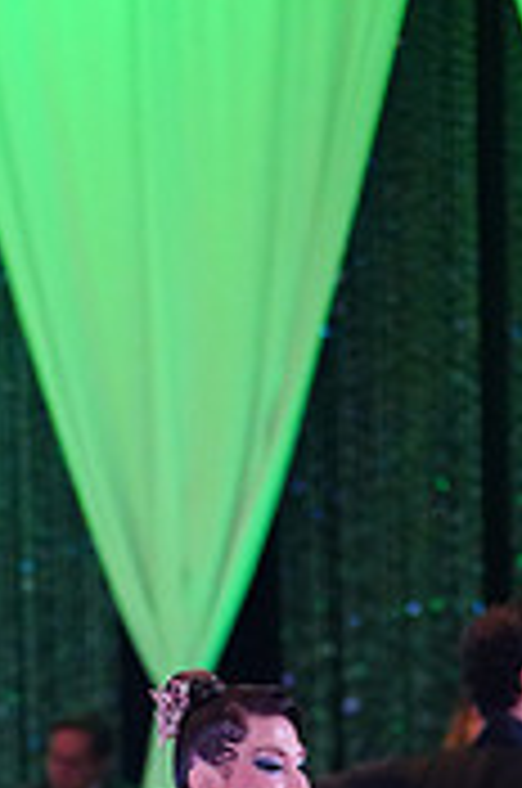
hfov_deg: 3.9
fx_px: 7620
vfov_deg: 5.8
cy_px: 1283
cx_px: -74
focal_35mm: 349
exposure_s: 1/500
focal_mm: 105
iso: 5000
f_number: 2.8
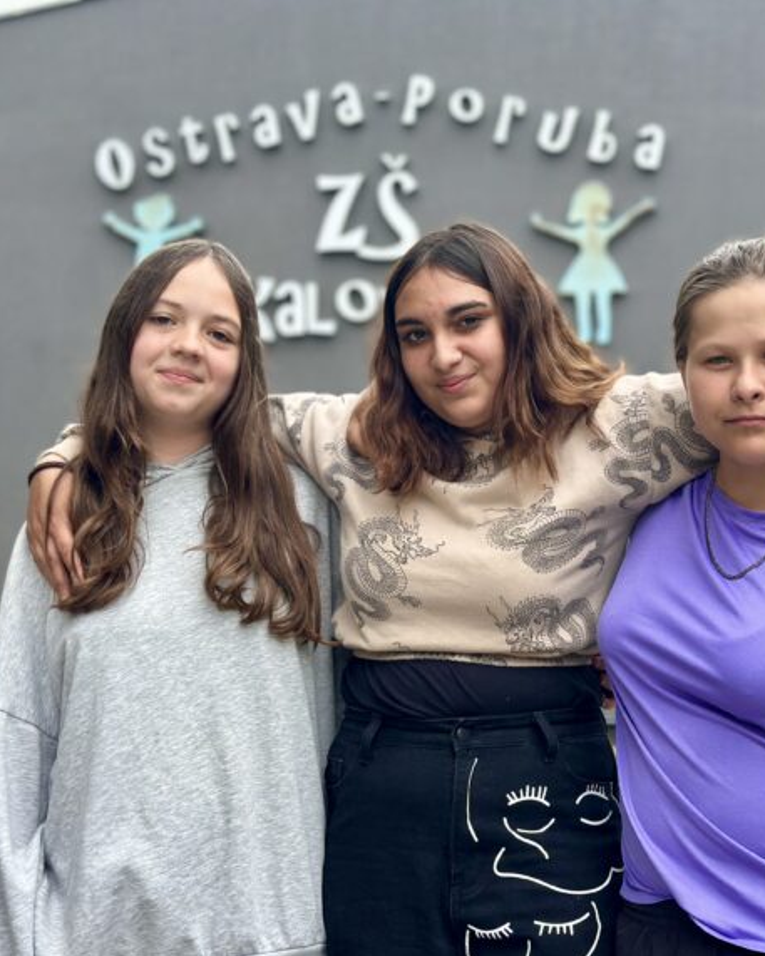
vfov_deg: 30.0
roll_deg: -0.8
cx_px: 492
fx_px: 1783
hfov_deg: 24.1
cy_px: 481
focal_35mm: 63
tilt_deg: +5.2
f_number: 1.78
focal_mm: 6.86
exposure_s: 1/1050
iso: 80
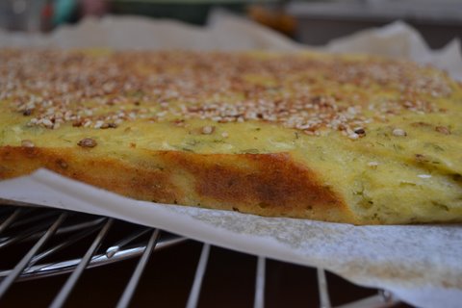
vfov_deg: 30.8
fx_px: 558
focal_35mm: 44
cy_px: 154
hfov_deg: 45.0
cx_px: 231
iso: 720
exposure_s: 1/60
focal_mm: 29
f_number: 4.5
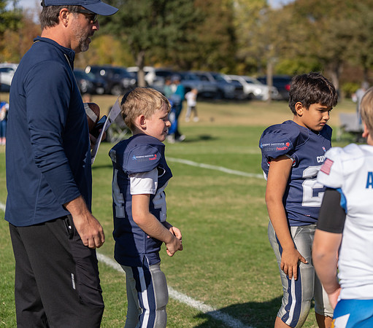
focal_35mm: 86
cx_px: 244
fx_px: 991
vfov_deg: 18.8
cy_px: 163
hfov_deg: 21.3
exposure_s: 1/8000
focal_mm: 70
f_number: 2.8
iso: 400
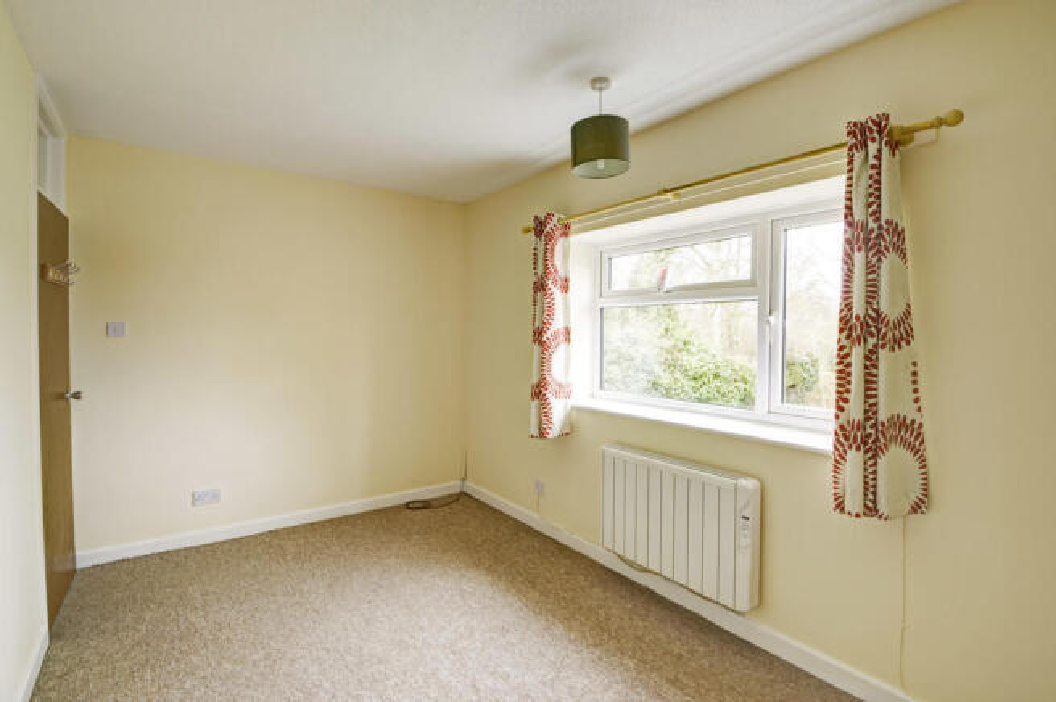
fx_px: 484
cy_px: 351
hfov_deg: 95.0
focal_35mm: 16
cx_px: 528
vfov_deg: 71.9
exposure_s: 1/2
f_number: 10
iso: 200
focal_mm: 11
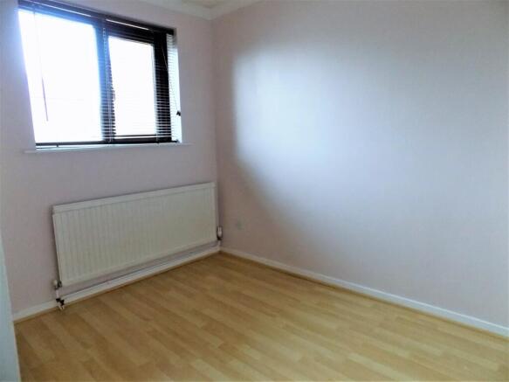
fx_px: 338
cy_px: 191
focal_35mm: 23
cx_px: 254
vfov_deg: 58.9
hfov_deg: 73.9
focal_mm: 4
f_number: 3.1
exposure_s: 1/30
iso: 400
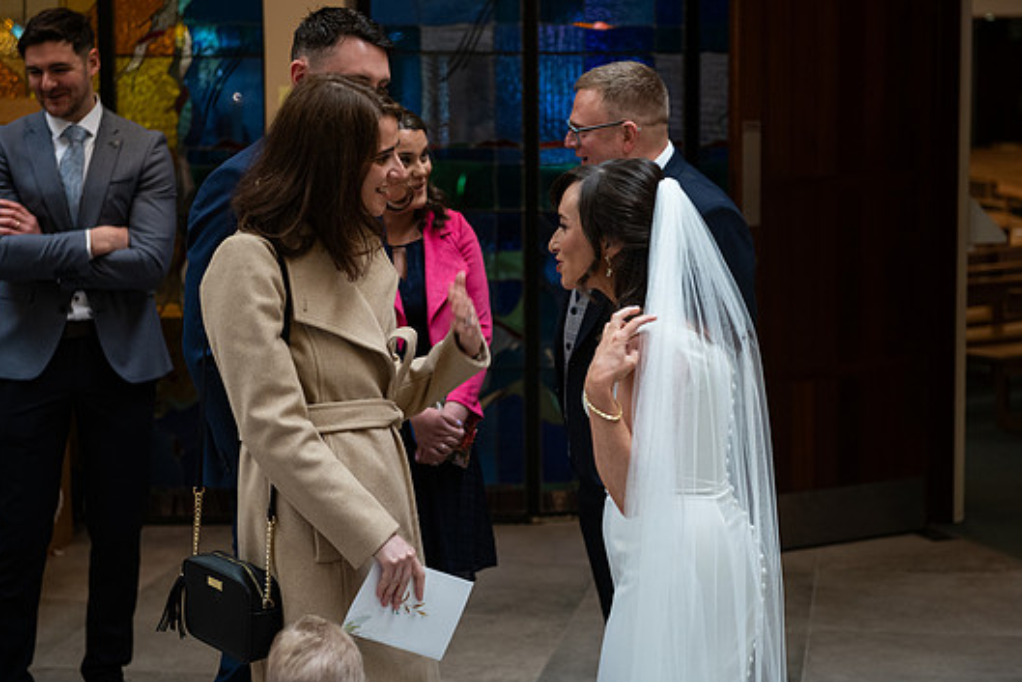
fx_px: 1931
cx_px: 522
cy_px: 312
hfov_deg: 29.6
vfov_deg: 20.0
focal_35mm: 68
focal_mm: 62
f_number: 3.5
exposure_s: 1/160
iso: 800
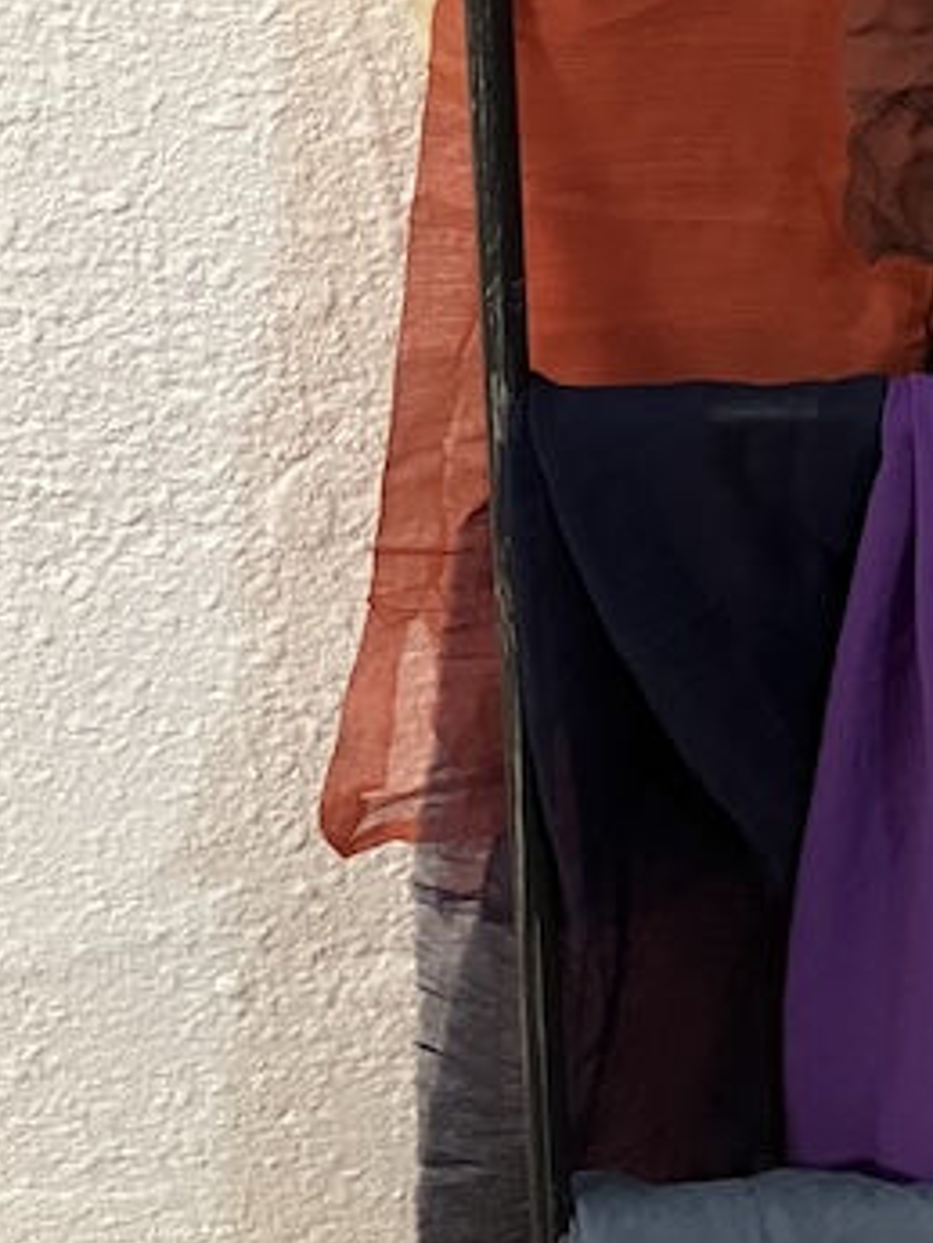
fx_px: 2981
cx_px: 1221
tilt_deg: -30.1
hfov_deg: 16.8
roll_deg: -2.1
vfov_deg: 21.7
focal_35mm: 83
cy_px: -270
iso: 250
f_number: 1.8
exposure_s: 1/50
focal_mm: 3.99
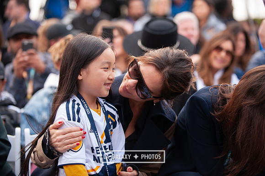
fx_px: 721
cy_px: 88
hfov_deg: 20.8
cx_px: 132
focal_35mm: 98
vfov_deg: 13.9
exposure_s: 1/1250
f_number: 2.8
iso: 720
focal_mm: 98
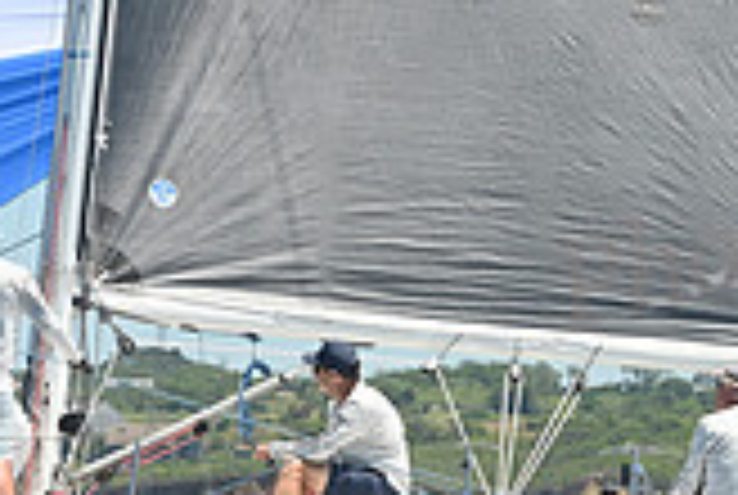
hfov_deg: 8.3
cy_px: 511
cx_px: 328
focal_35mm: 247
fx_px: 5073
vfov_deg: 5.6
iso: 320
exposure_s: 1/1000
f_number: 7.1
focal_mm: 70
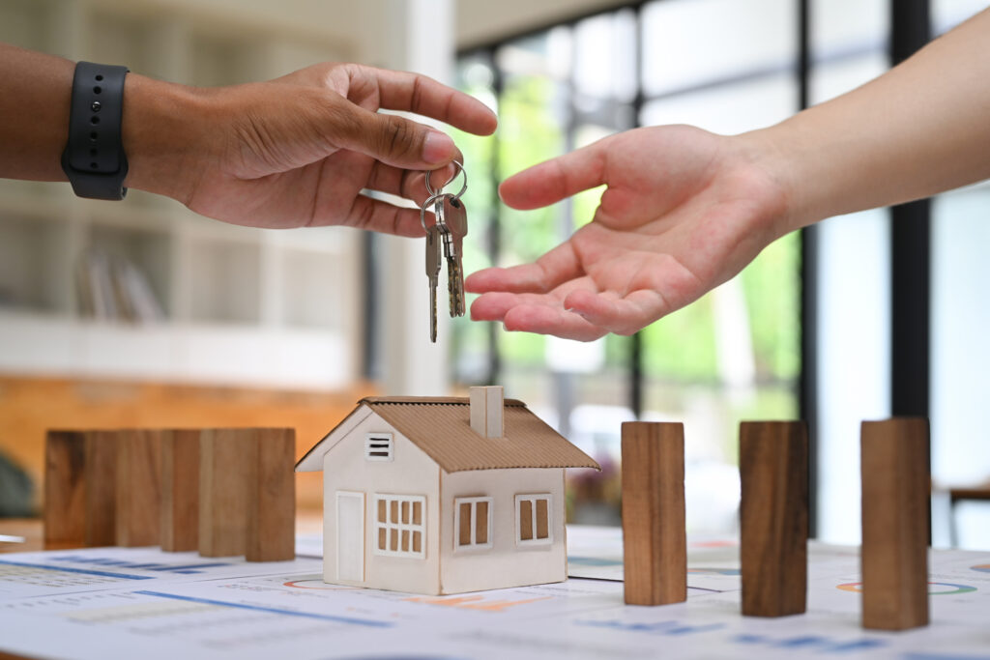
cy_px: 330
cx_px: 495
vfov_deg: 27.0
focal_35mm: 50
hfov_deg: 39.6
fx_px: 1375
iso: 400
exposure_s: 1/160
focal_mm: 50
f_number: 4
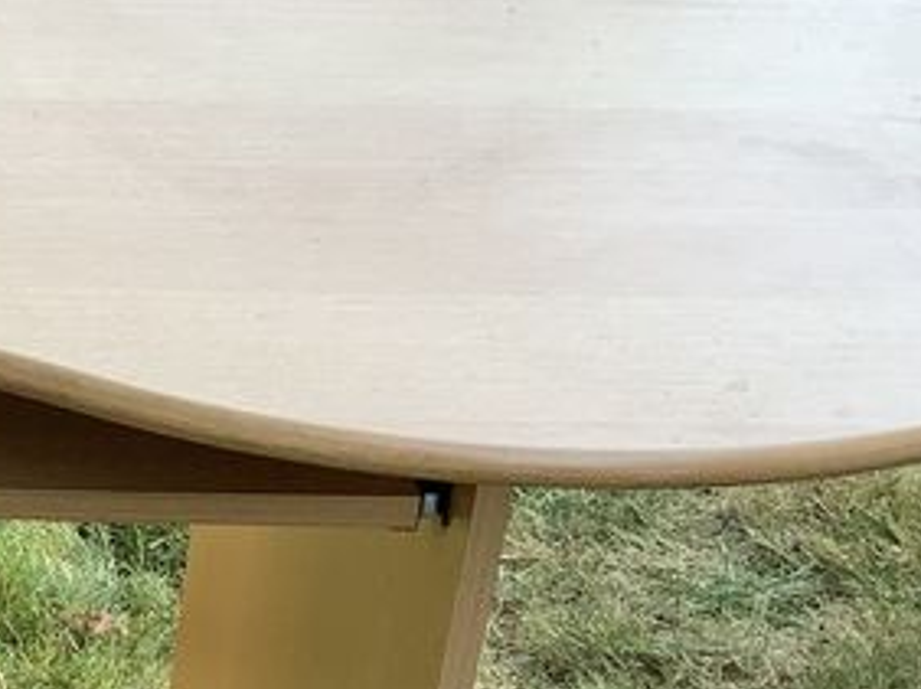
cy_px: 676
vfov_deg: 13.3
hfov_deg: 17.2
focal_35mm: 110
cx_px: -137
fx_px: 2924
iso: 25
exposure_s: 1/231
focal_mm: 3.3
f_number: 2.4
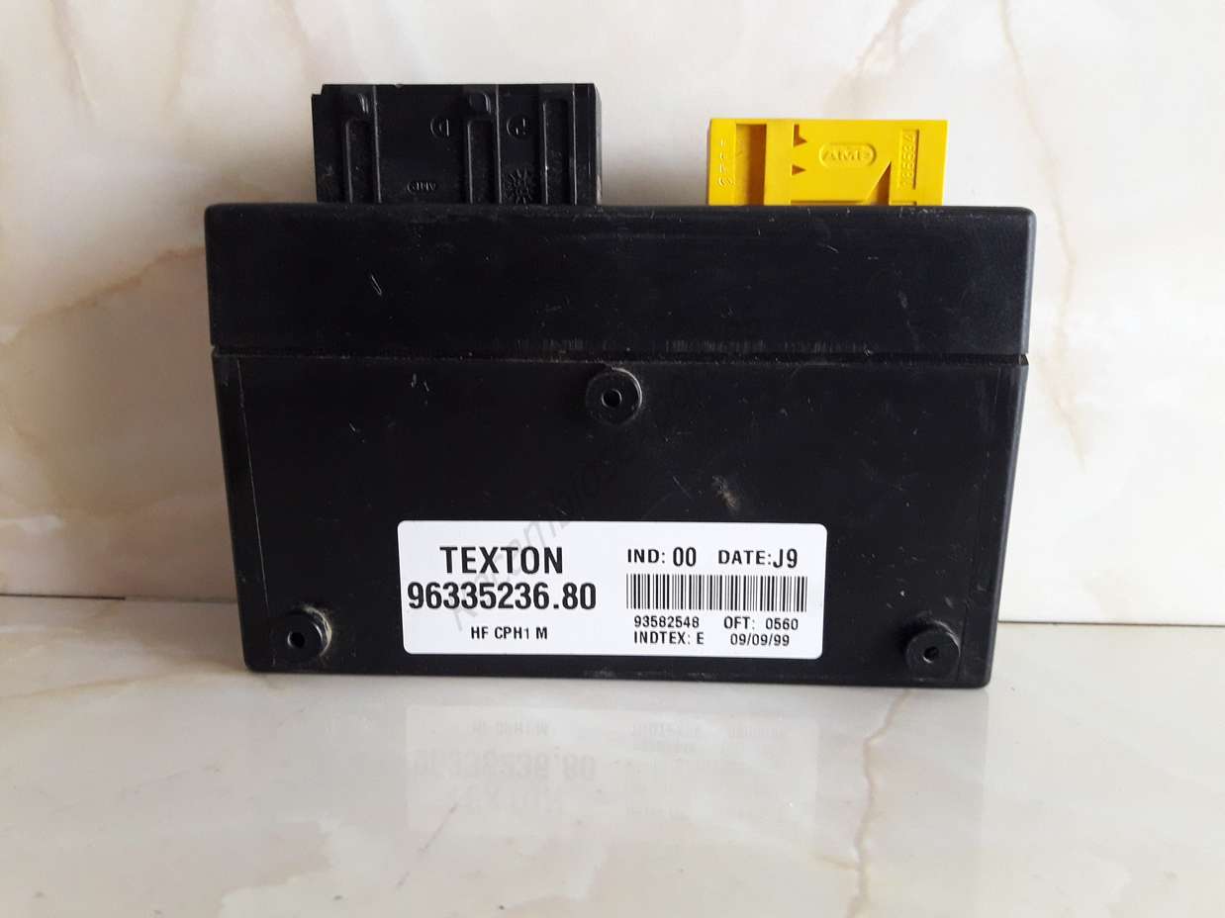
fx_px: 991
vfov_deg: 49.7
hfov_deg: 63.5
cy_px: 459
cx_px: 612
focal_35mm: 28
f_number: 1.9
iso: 200
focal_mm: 3.7
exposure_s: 1/17
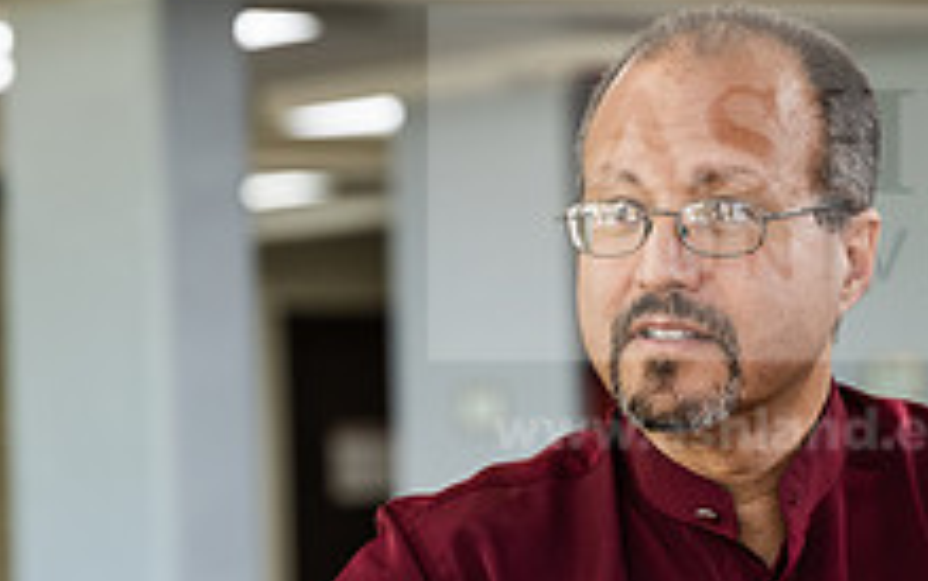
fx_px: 4781
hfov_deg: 11.1
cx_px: 301
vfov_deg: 6.9
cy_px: 520
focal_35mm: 189
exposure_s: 1/200
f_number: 2.8
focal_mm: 70
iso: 640
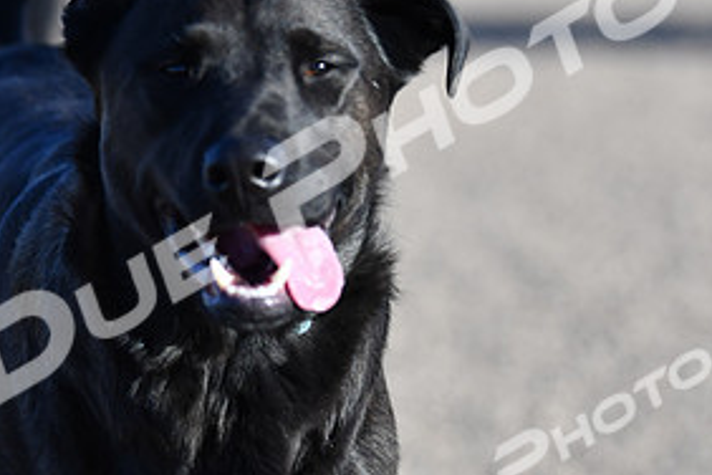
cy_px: 277
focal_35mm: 315
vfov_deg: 4.4
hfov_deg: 6.5
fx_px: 6230
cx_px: 124
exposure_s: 1/4000
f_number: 2.8
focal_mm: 102
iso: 280
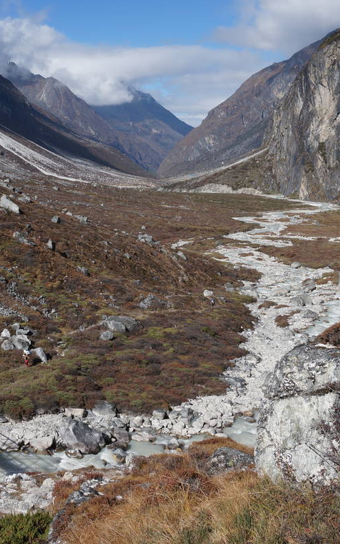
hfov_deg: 27.4
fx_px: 697
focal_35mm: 47
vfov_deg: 42.6
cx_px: 142
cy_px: 271
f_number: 9
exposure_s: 1/250
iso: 100
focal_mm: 20
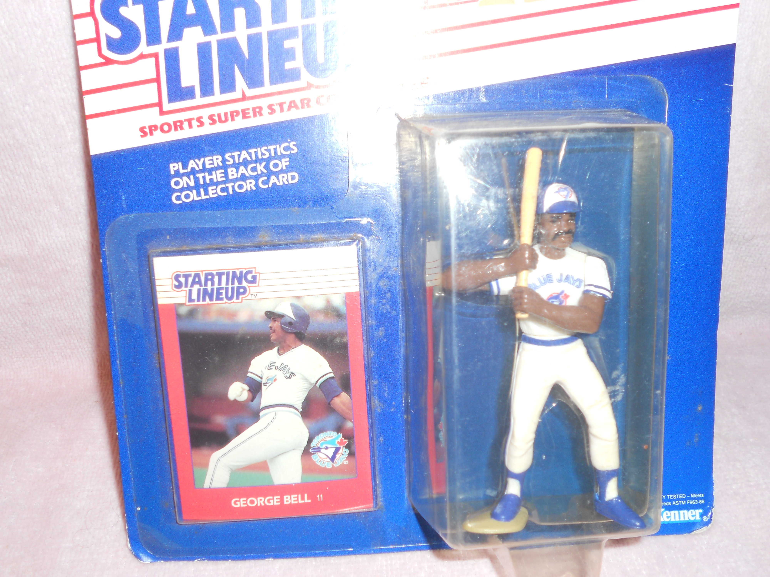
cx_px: 385
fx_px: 712
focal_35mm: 32
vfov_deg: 44.2
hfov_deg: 56.8
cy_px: 288
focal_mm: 5.8
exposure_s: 1/25
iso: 80
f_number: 3.5
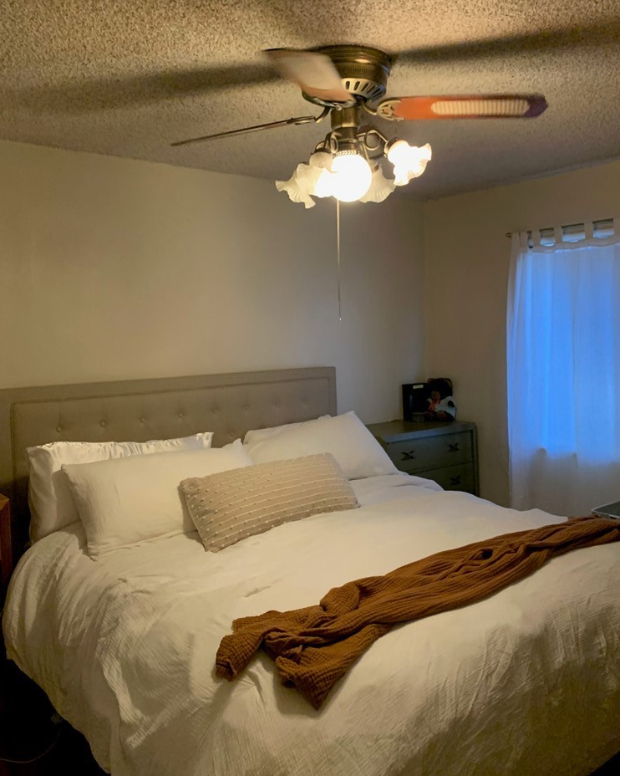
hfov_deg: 51.5
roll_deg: +1.6
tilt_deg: -2.2
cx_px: 311
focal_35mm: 28
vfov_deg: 62.2
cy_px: 375
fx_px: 642
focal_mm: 4.25
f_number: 1.8
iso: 320
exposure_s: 1/60
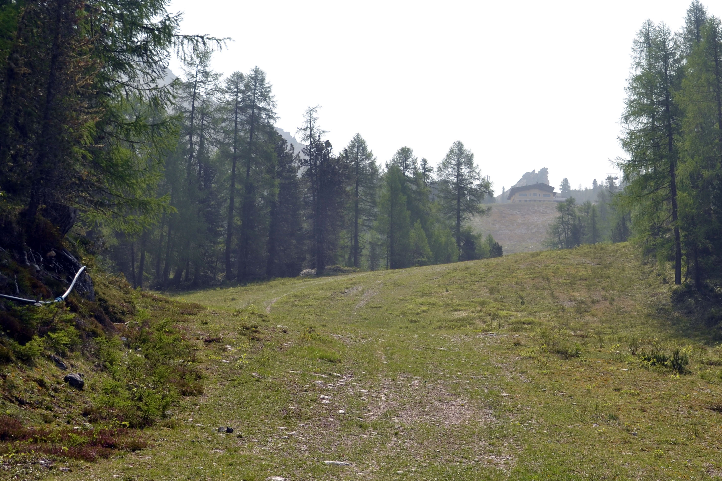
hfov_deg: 29.5
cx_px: 562
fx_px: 1344
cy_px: 208
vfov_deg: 20.3
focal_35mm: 67
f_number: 10
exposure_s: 1/250
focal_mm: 26
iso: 100
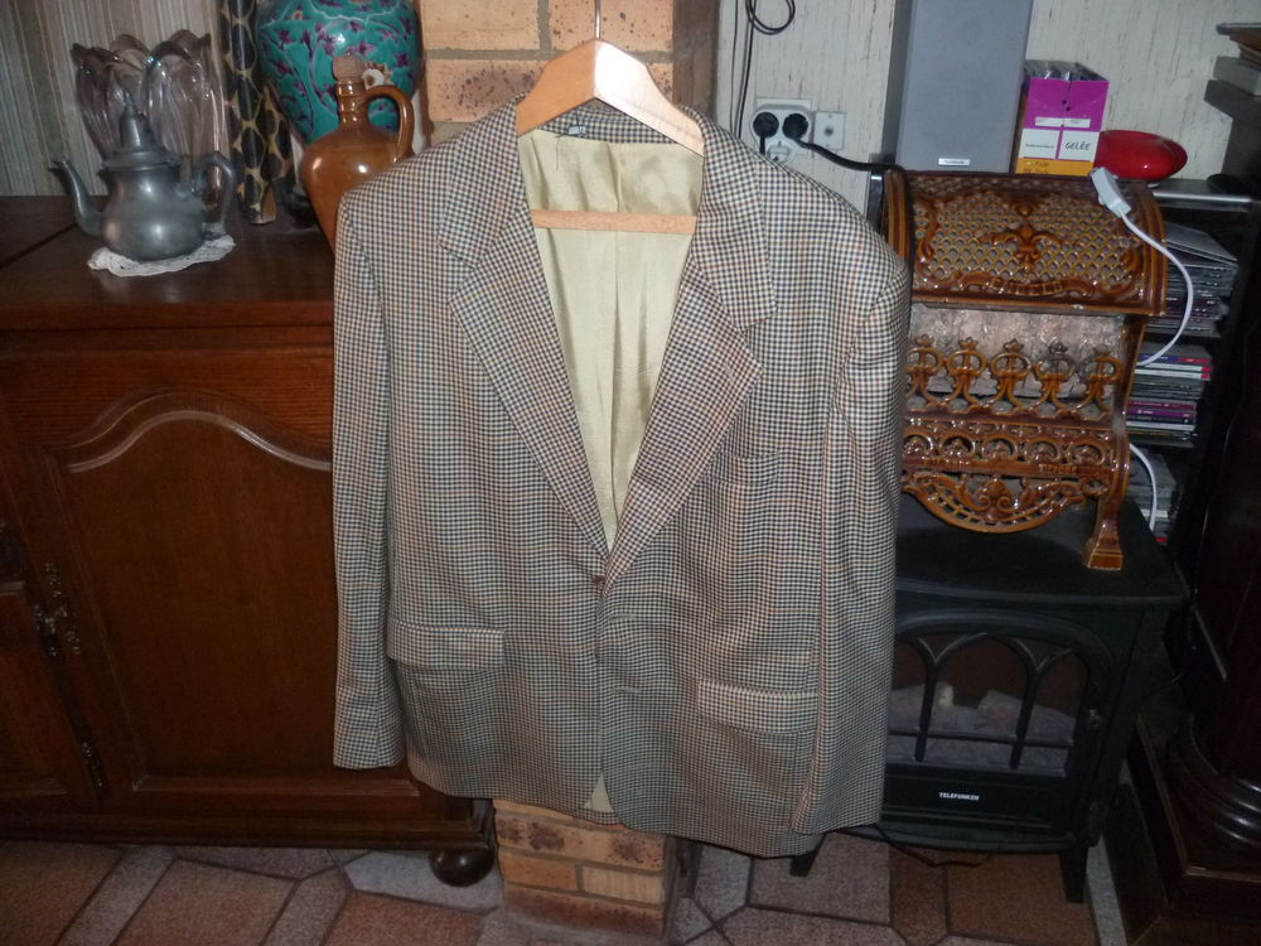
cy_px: 473
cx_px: 630
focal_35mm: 28
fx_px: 1020
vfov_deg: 49.7
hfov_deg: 63.4
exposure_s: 1/30
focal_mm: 5
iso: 320
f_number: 2.8
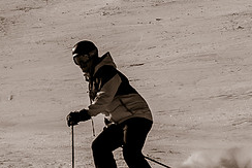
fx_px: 1821
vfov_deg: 5.3
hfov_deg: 7.9
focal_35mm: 260
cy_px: 238
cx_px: 290
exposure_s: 1/5000
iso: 200
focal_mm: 38
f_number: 5.6
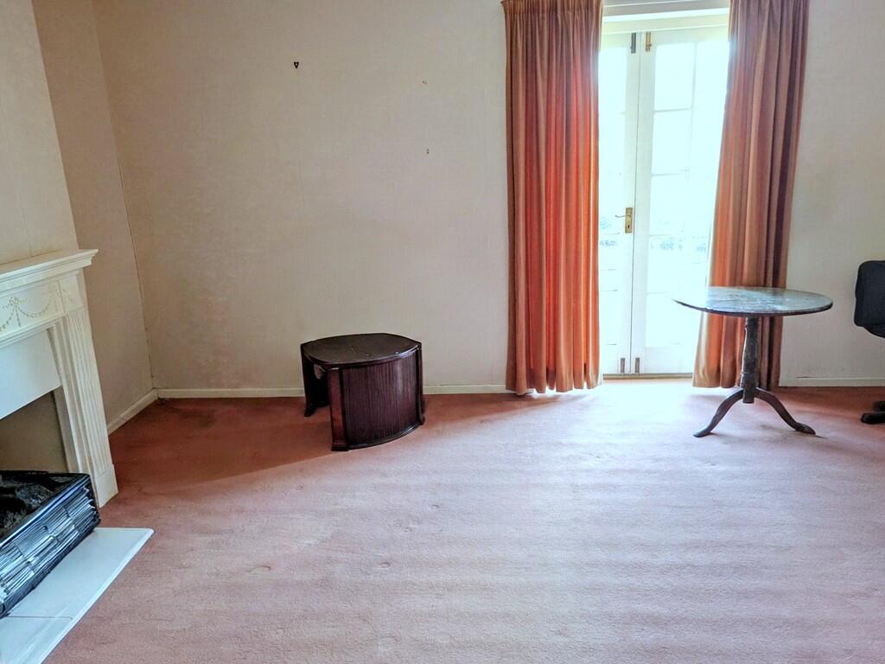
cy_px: 332
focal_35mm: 23
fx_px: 588
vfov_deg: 58.9
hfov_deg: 73.9
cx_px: 442
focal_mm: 5.54
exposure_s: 1/100
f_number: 1.8
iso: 320
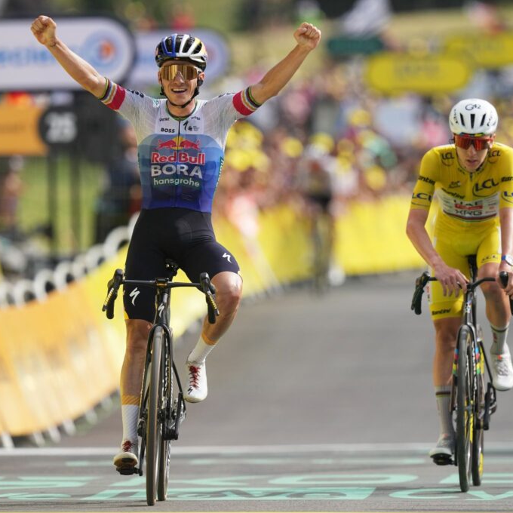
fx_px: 8585
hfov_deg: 3.4
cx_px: 303
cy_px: 257
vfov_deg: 3.4
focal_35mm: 512
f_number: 4
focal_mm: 400
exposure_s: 1/5000
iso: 800
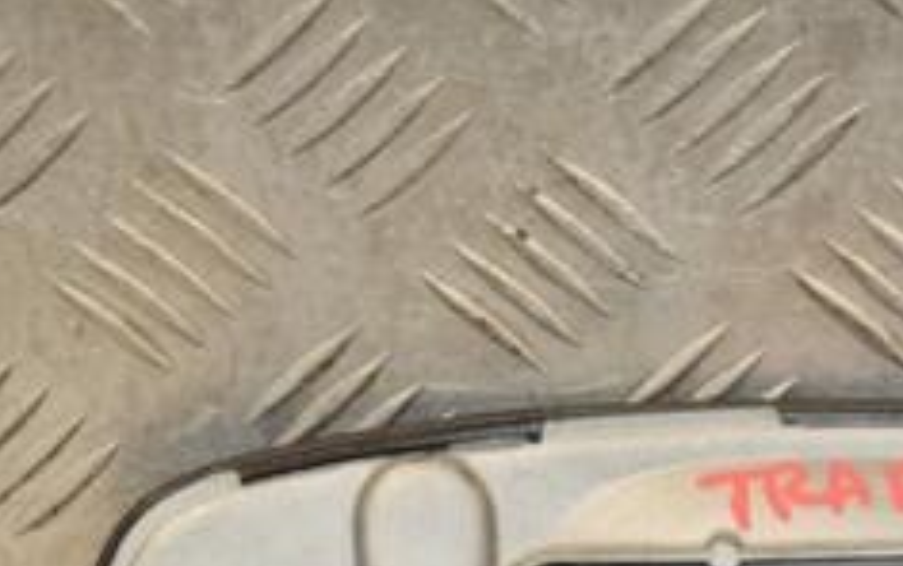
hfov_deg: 9.3
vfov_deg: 5.8
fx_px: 5542
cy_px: 627
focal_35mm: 225
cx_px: 716
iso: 800
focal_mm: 58
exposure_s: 1/200
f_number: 5.6
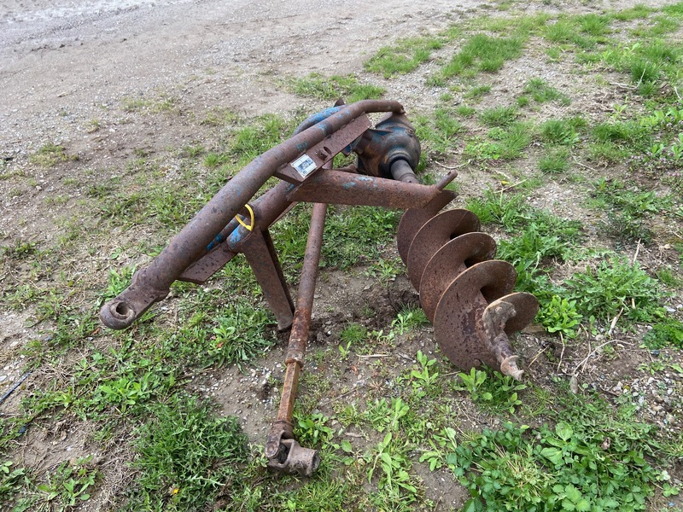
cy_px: 256
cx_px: 342
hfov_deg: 67.3
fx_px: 513
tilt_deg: -40.7
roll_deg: +2.9
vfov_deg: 53.1
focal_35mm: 26
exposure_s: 1/487
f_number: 1.8
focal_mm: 4.25
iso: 32
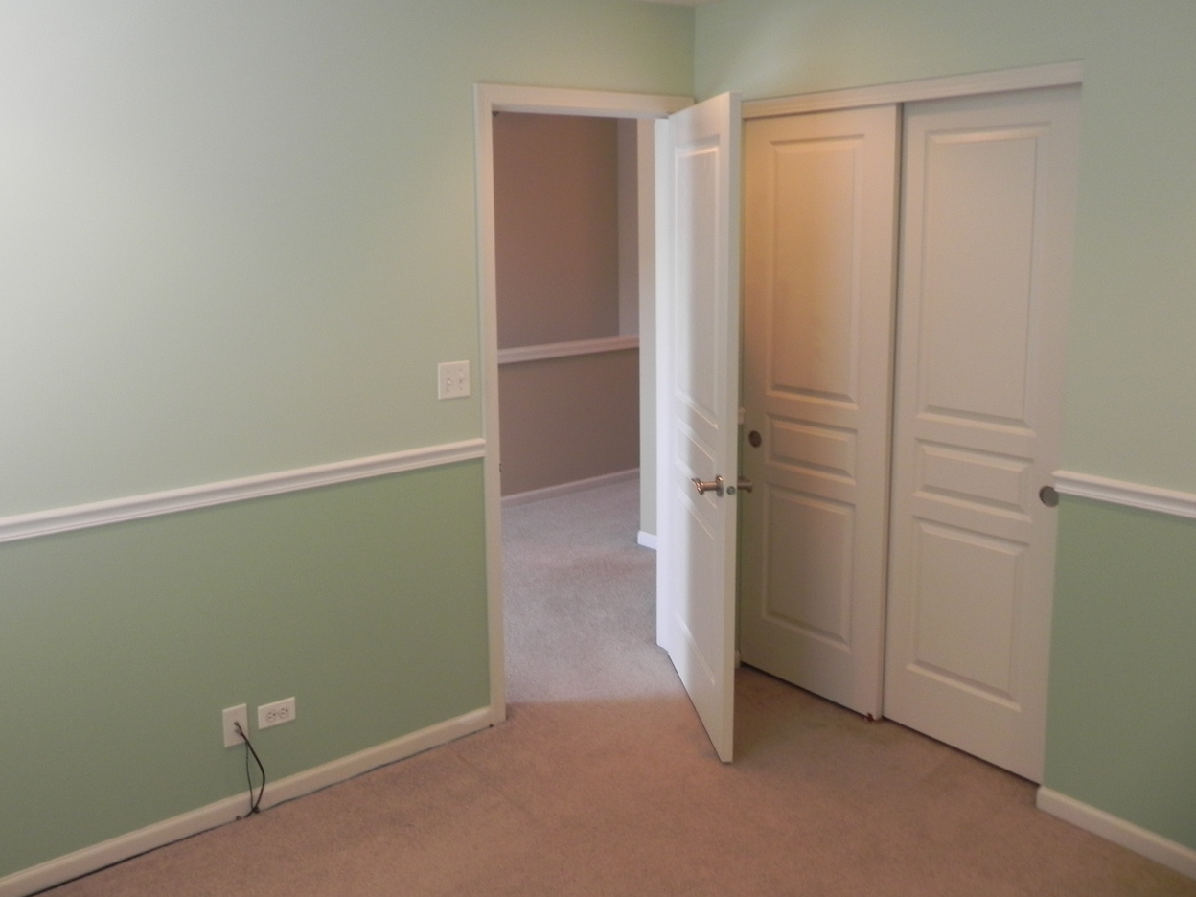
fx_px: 1037
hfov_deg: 59.9
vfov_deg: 46.8
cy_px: 419
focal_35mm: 30
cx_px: 558
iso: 199
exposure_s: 1/30
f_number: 2.8
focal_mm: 4.6
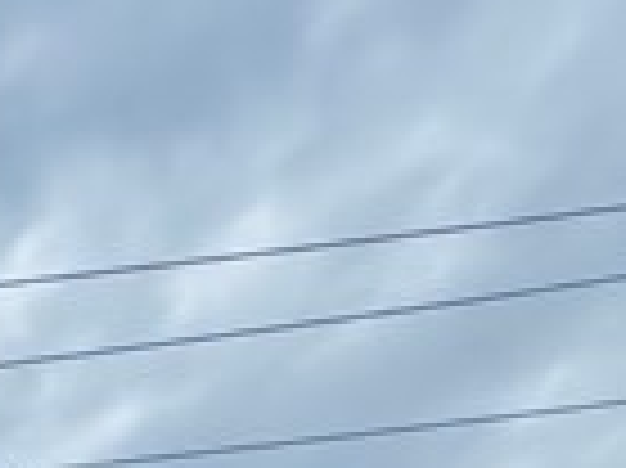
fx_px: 1861
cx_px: -788
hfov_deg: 14.3
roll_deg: -1.2
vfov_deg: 9.2
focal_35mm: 103
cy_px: 1642
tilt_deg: -6.0
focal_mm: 2.22
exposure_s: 1/166
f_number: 2.2
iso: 40
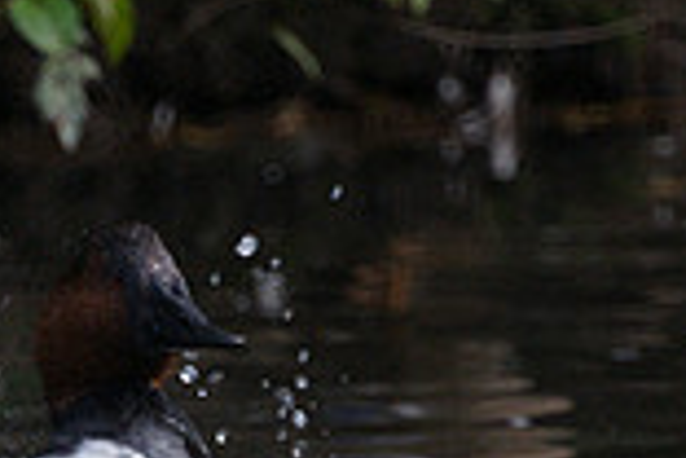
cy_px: 614
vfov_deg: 0.5
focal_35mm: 2793
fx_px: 53218
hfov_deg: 0.7
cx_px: 198
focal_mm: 500
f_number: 8
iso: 640
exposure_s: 1/250
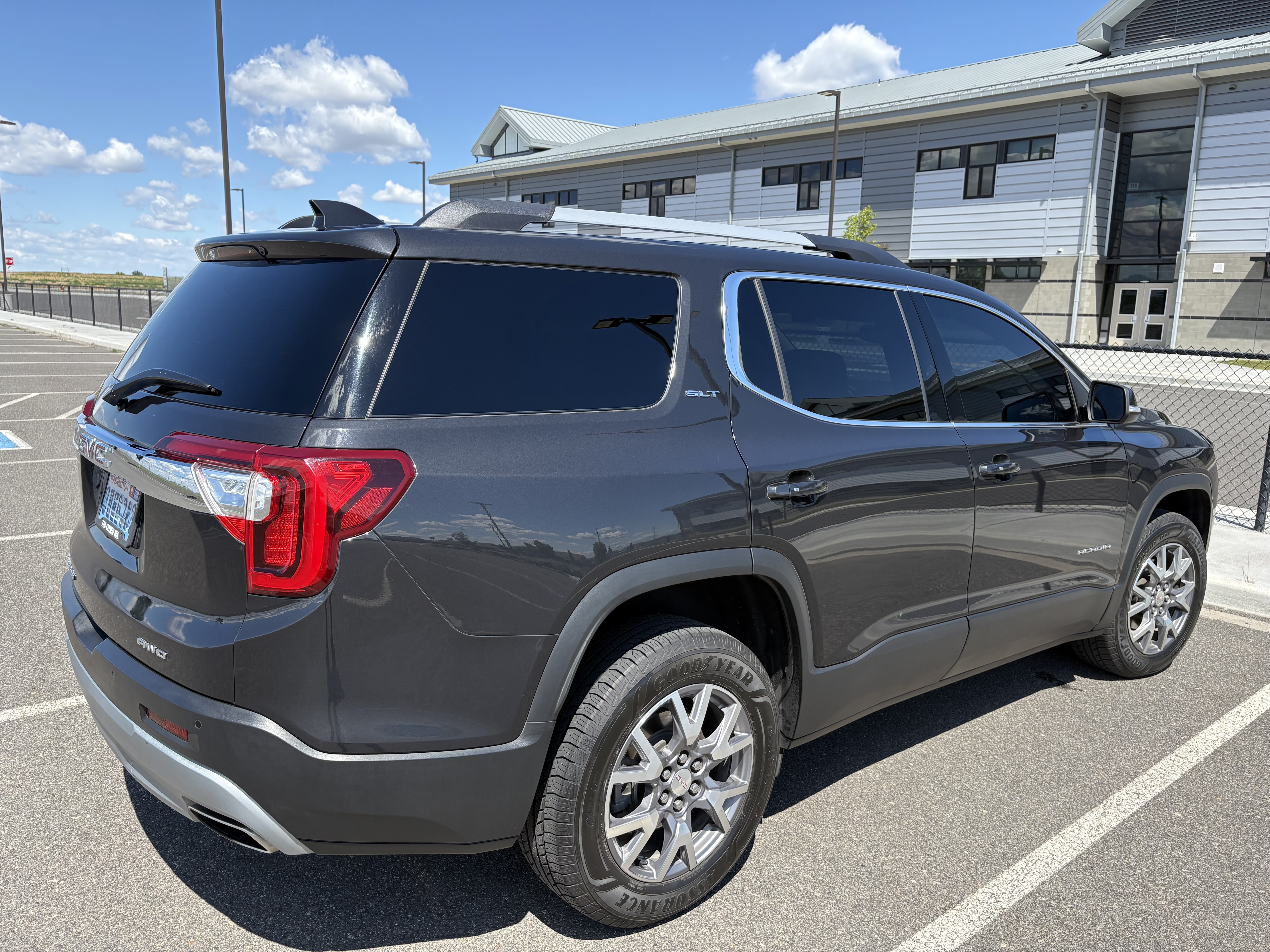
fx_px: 954
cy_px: 476
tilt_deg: -10.3
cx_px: 635
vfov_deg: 53.1
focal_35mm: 26
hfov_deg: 67.3
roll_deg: -1.3
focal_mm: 5.96
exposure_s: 1/1517
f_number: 1.6
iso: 50
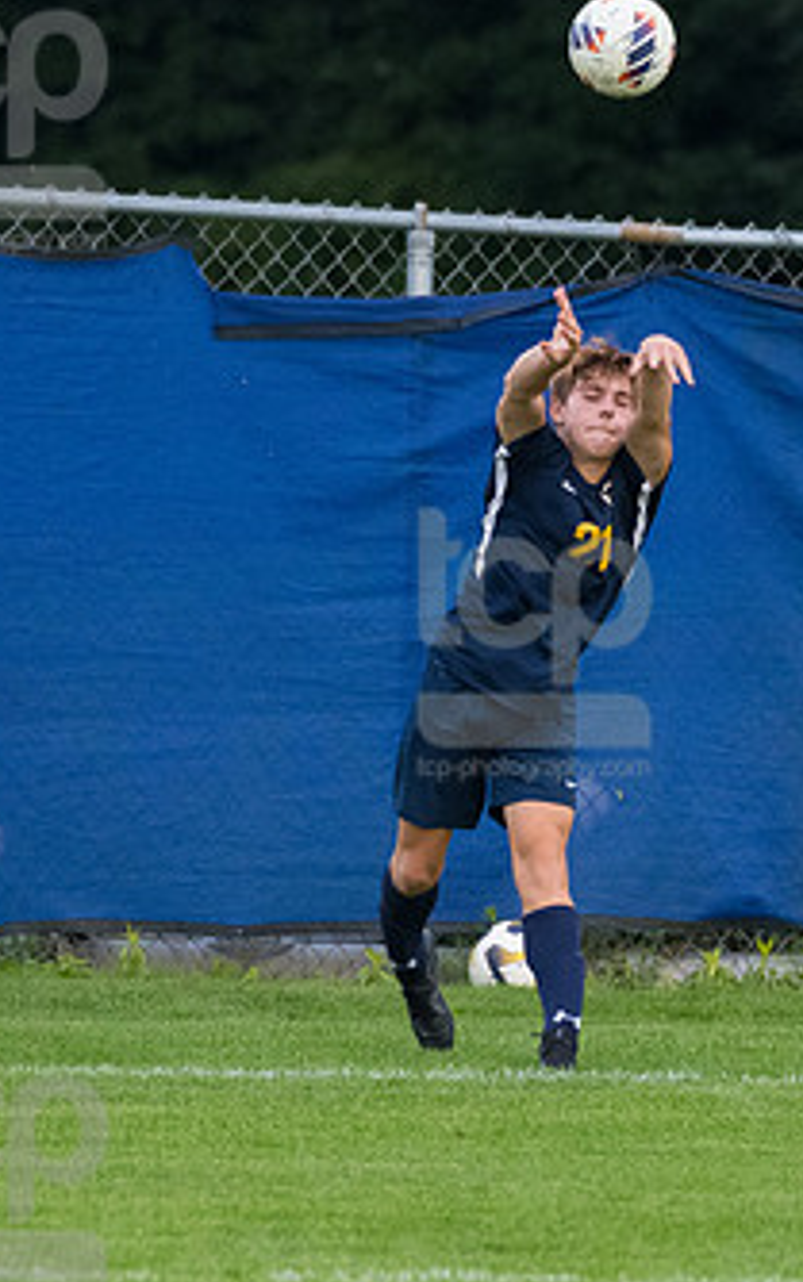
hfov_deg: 1.7
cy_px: 645
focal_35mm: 795
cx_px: 534
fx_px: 27813
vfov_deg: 2.6
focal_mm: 300
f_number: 5.6
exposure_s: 1/2000
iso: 3200
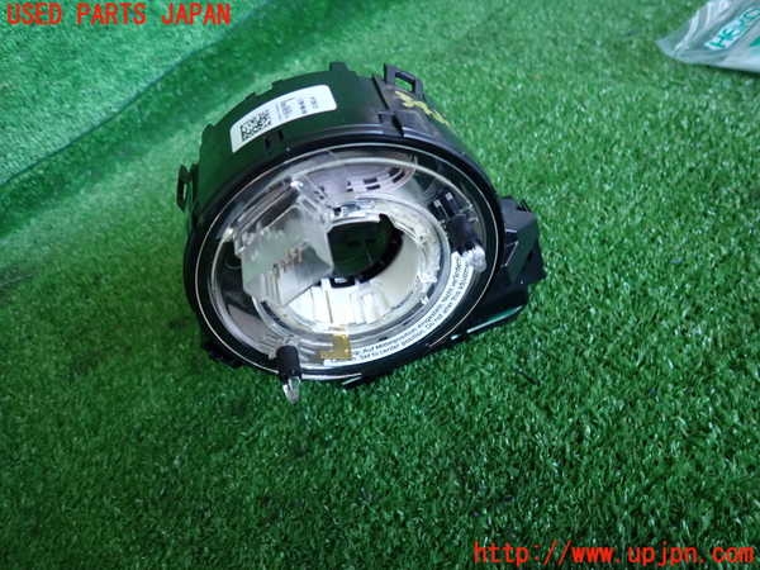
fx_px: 549
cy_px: 285
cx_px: 380
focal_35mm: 25
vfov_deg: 54.9
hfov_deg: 69.4
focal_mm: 4.5
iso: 200
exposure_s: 1/30
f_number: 2
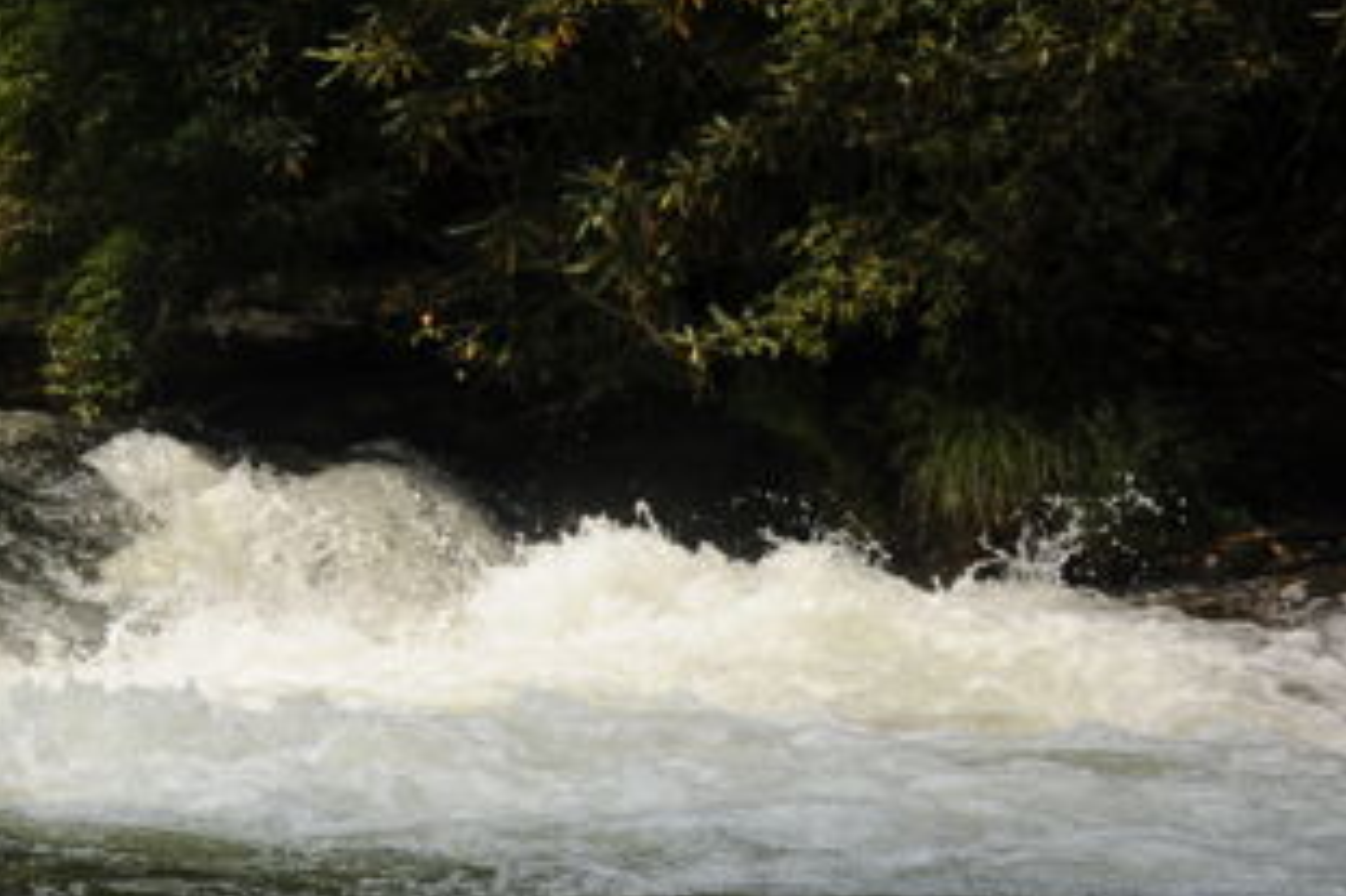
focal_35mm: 90
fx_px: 3363
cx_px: -381
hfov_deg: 20.7
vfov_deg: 14.9
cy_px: -48
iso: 250
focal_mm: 35
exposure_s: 1/400
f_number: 6.3
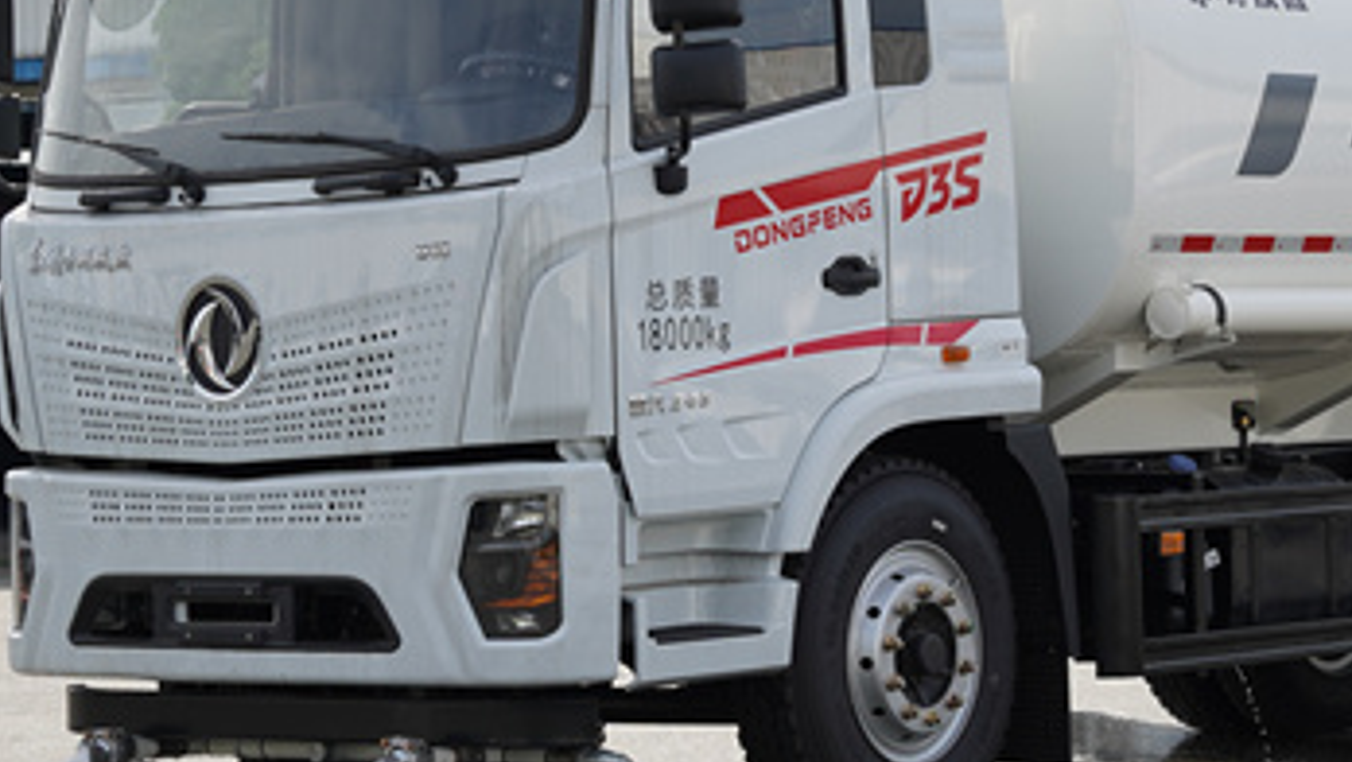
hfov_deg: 18.1
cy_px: 309
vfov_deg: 10.3
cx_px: 855
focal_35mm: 118
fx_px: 4232
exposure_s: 1/800
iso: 100
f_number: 3.5
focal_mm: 49
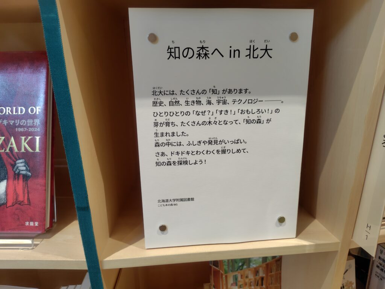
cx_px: 192
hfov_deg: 73.9
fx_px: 256
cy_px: 144
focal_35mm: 23
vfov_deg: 58.9
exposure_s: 1/60
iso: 200
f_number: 1.9
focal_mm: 5.6
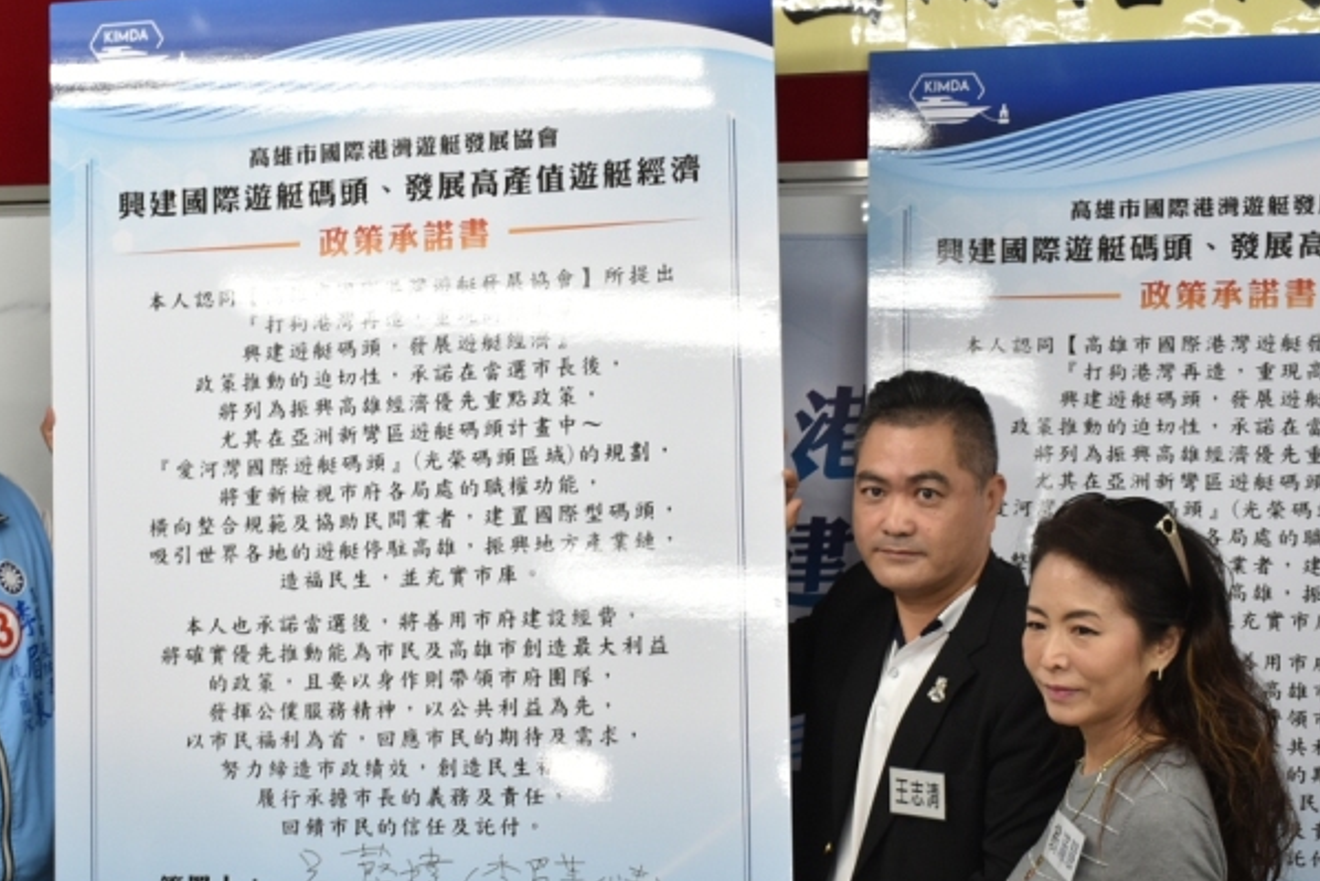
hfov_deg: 30.4
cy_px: 527
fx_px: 2420
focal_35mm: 66
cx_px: 508
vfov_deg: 20.6
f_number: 5
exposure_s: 1/60
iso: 450
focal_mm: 32
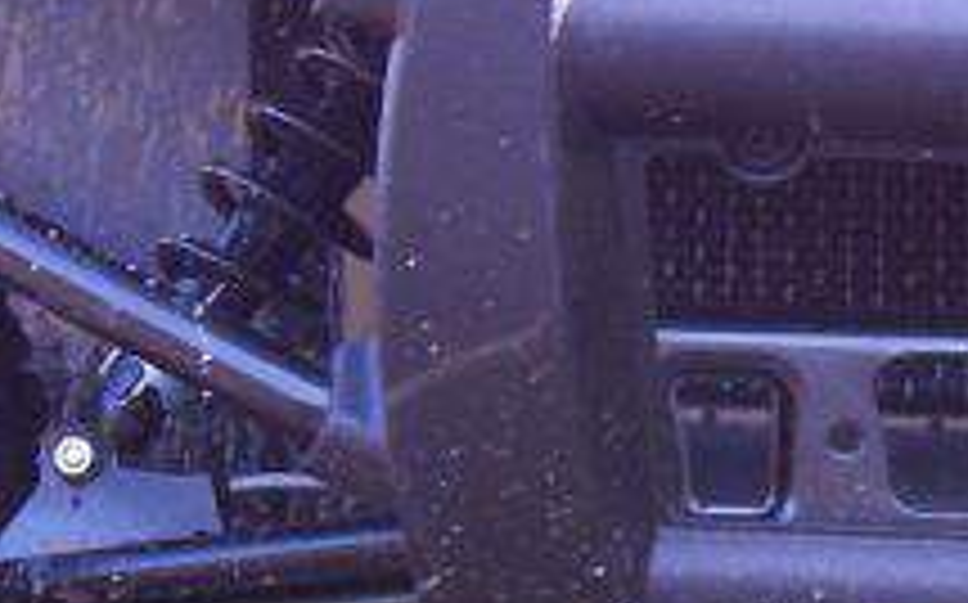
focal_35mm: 134
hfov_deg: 15.4
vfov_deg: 9.8
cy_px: 360
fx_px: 3532
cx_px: 932
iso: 80
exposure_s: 1/52.2
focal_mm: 5.6
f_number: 2.7
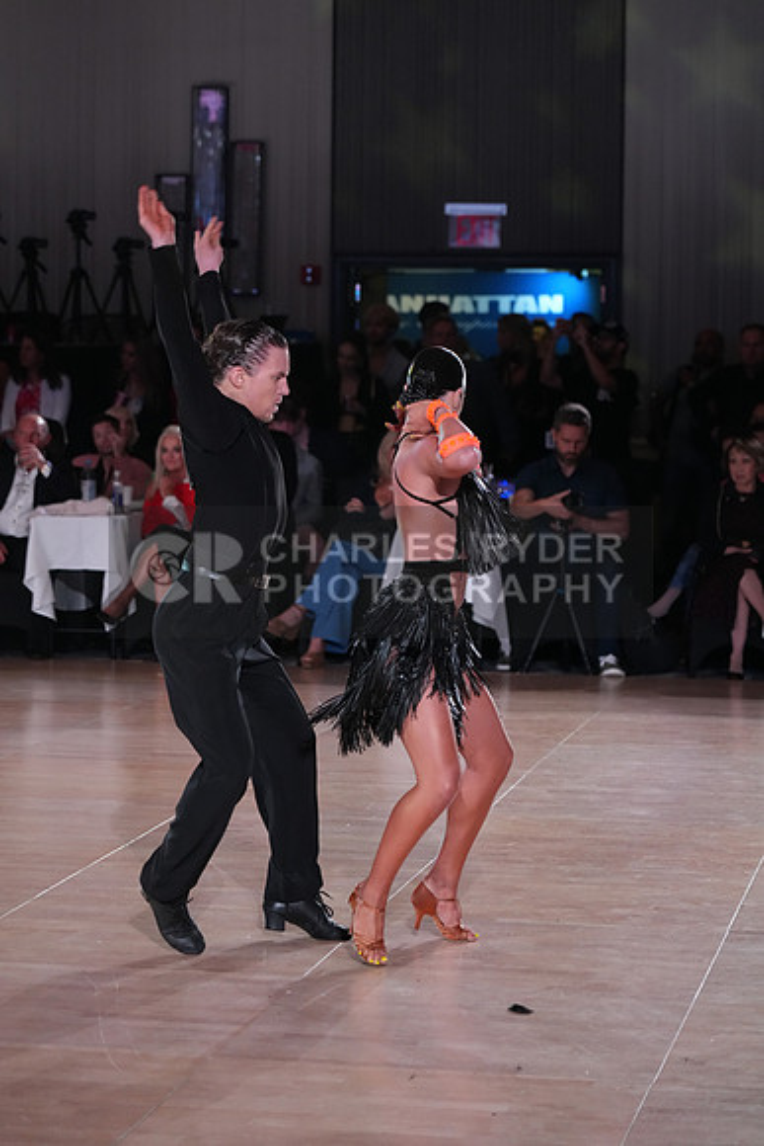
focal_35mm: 105
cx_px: 382
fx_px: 3340
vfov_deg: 19.5
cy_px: 573
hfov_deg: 13.0
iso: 4000
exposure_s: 1/500
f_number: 4
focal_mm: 105
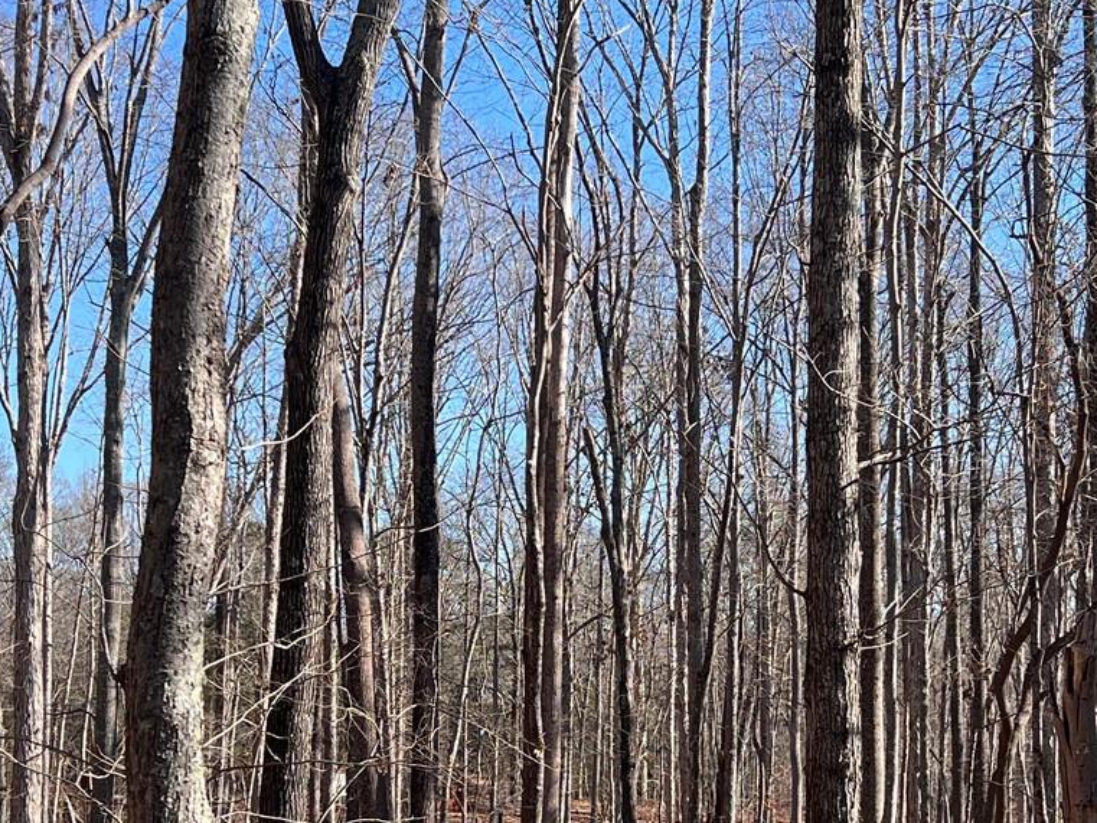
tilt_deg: +2.3
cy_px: 592
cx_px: 555
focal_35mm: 70
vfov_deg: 20.9
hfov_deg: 27.8
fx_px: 2219
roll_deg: +0.1
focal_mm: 5.7
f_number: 1.5
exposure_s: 1/1669
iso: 50
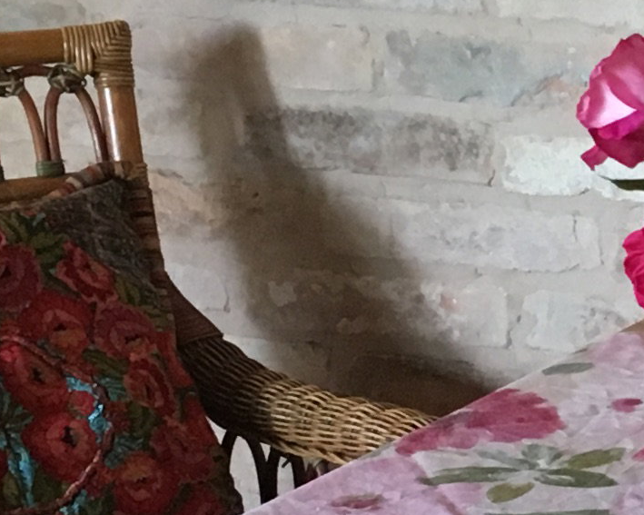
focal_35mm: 161
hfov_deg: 11.0
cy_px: 403
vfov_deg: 9.6
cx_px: 1229
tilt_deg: -16.9
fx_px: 3068
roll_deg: -1.1
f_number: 2.2
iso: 160
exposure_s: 1/33
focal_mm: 4.15
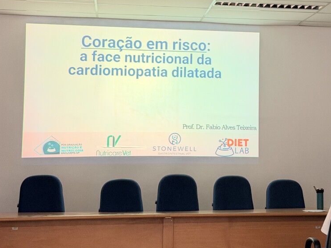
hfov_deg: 23.5
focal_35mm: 82
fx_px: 784
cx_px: 263
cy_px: 81
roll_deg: +0.0
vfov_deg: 17.9
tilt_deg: +5.2
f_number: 1.78
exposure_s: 1/60
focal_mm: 6.76
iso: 250
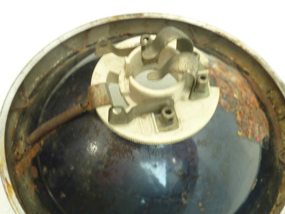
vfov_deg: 34.0
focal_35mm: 42
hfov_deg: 44.8
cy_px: 146
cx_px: 141
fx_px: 346
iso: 80
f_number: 3.3
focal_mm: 4.1
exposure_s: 1/8
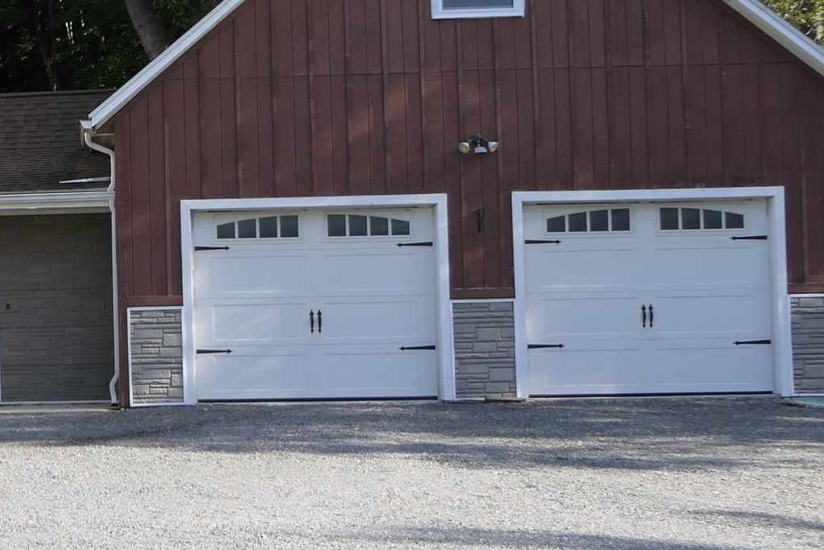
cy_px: 219
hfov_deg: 19.1
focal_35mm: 102
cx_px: -122
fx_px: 2335
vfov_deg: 13.4
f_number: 3.2
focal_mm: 12.4
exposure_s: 1/500
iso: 125
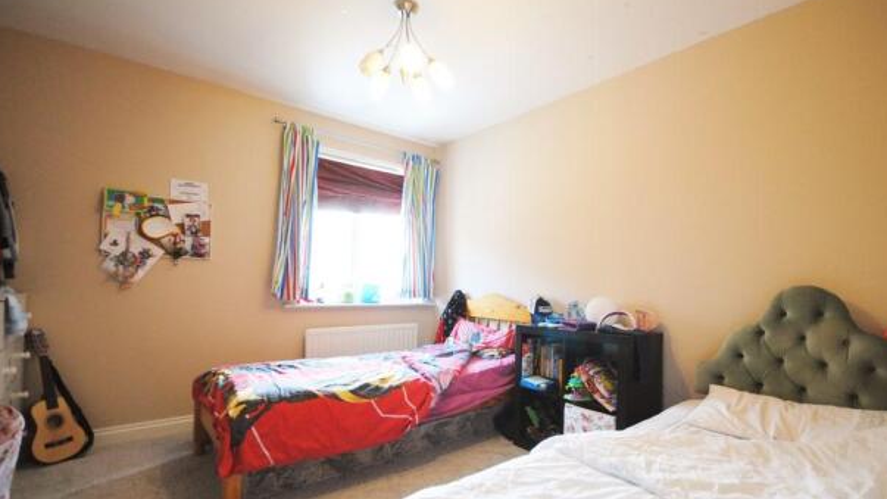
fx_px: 400
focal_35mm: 17
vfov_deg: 63.7
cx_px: 467
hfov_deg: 95.8
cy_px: 280
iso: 560
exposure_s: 1/30
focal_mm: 10
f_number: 4
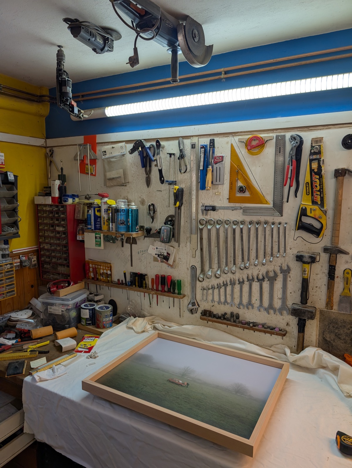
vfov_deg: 71.5
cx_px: 176
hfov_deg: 57.0
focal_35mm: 24
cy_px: 234
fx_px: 324
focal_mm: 6.9
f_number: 1.68
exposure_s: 1/25
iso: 26
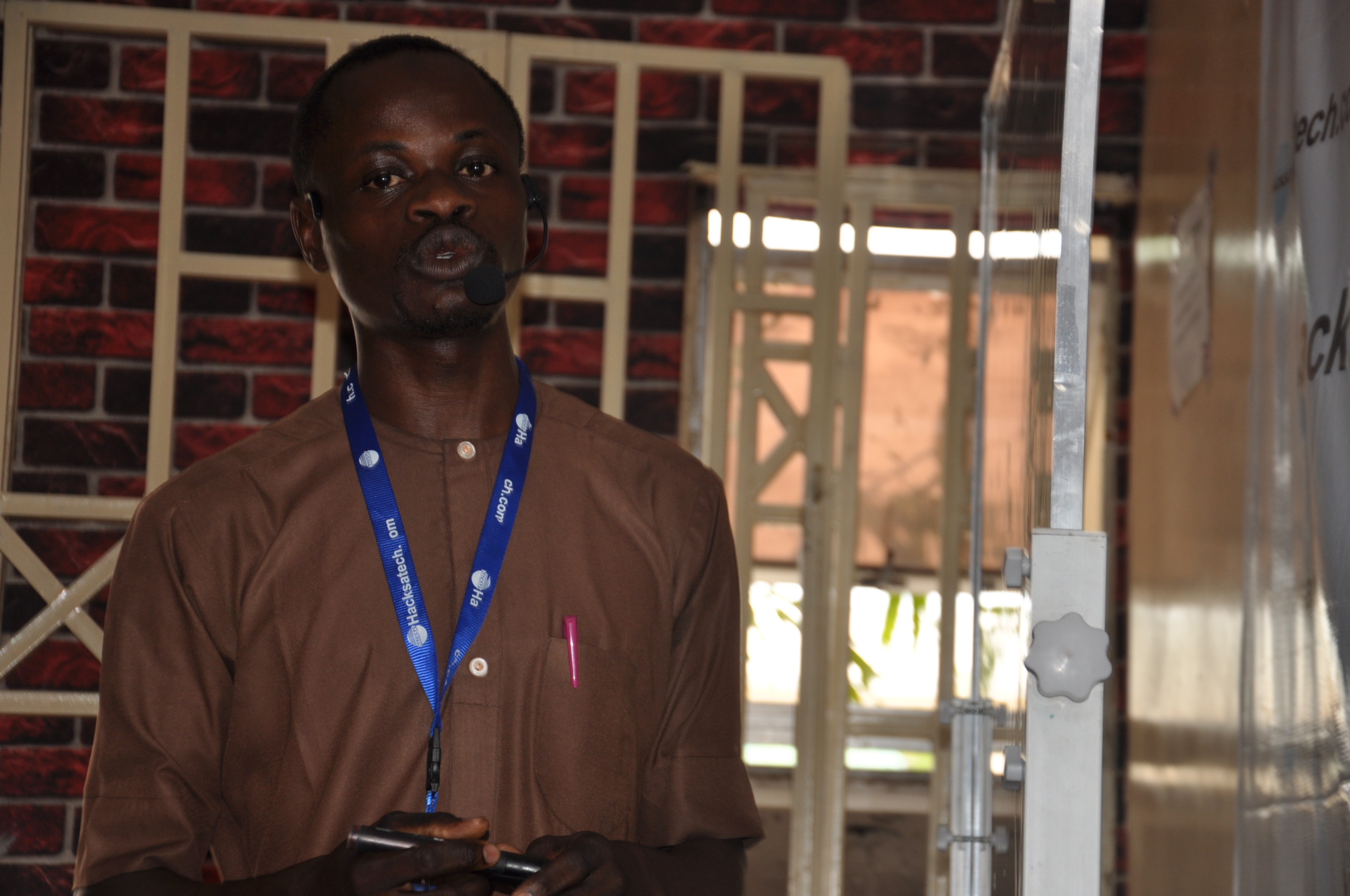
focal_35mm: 99
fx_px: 3708
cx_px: 675
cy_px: 448
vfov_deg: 13.8
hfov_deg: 20.6
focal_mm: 66
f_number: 5.3
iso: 200
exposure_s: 1/60
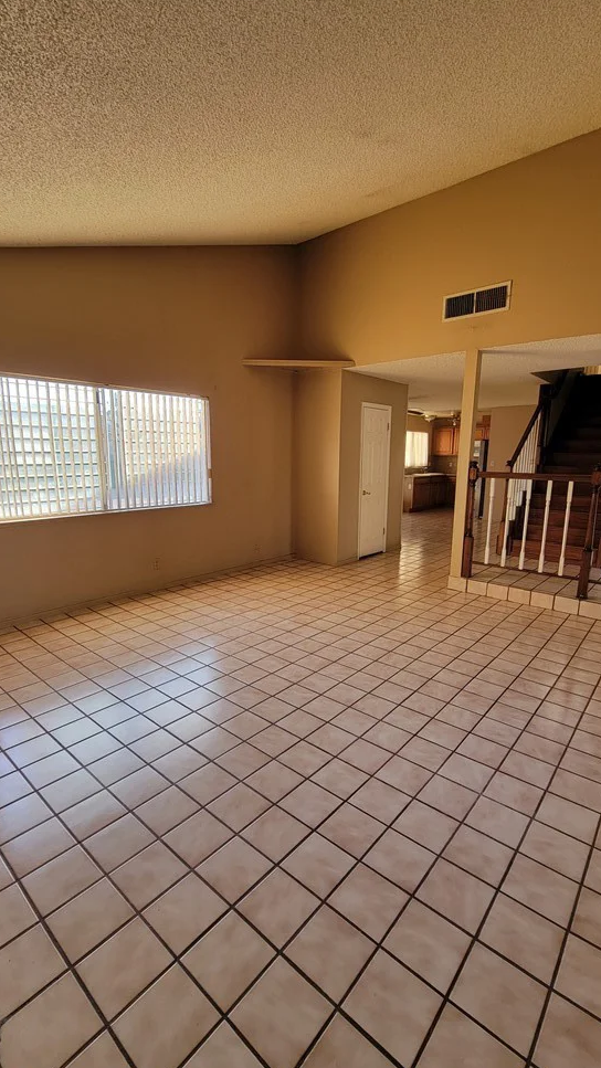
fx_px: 425
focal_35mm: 15
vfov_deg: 103.0
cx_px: 315
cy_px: 553
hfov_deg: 70.5
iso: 64
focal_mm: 2.2
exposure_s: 1/60
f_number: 2.2
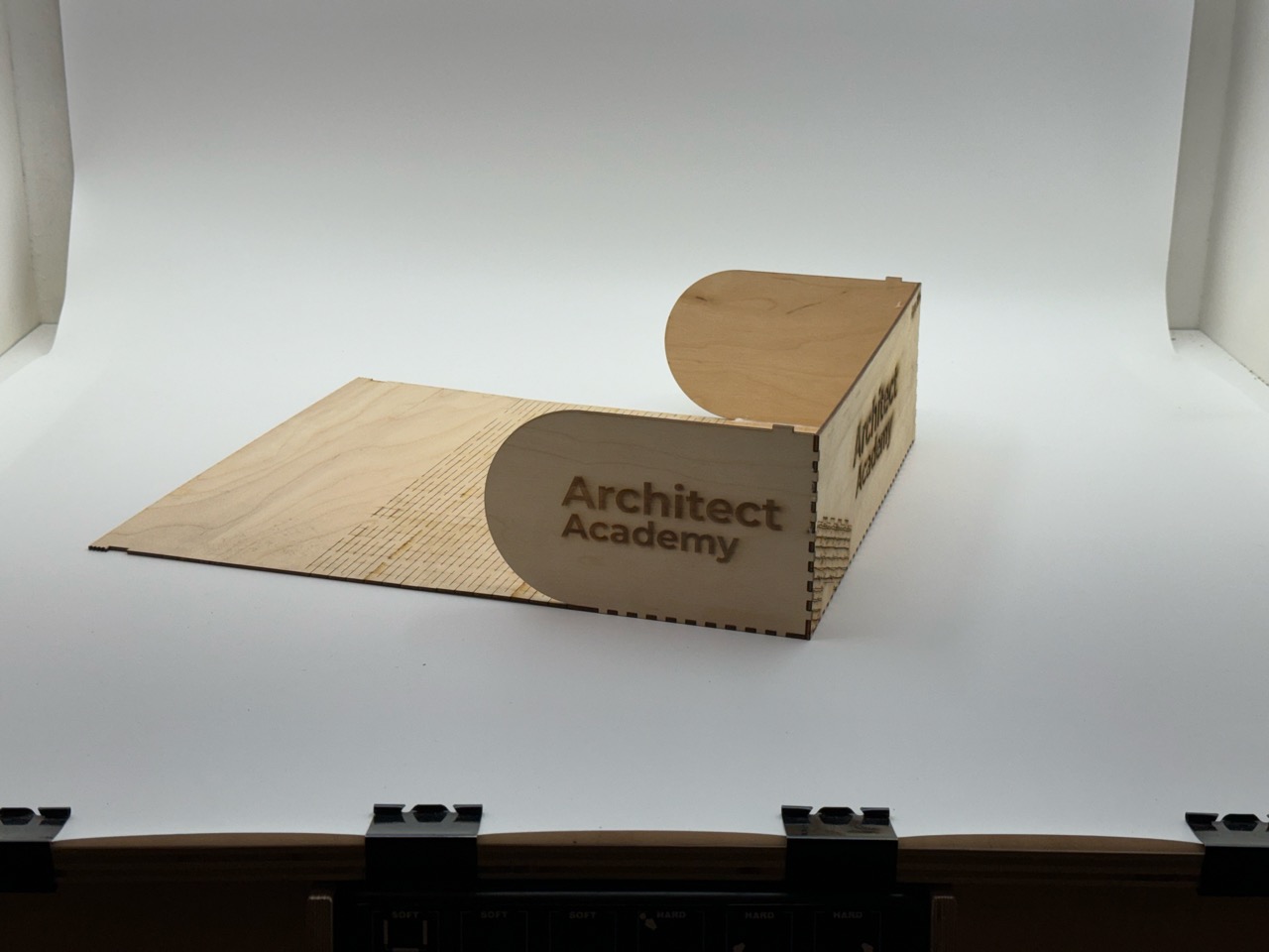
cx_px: 634
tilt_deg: -18.9
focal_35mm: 48
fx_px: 1760
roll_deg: -0.5
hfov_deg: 39.7
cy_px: 476
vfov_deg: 30.3
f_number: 1.78
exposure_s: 1/430
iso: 64
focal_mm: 6.86
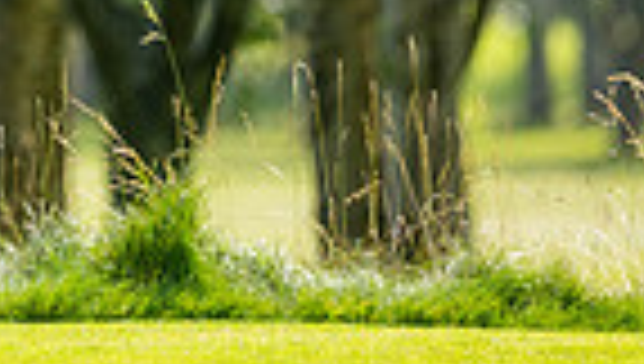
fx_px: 21741
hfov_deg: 1.7
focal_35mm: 1271
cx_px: -284
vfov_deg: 1.0
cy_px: -411
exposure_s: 1/500
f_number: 4
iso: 200
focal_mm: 300
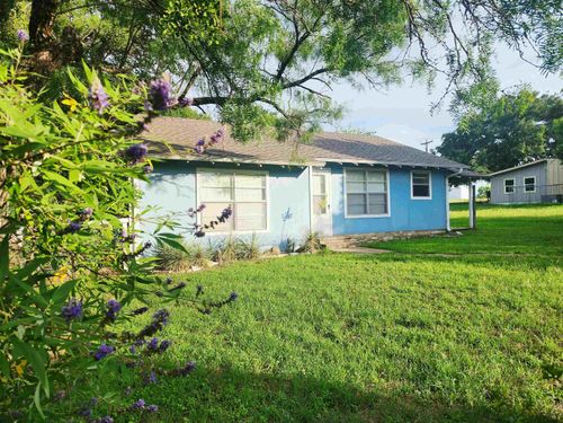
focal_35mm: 23
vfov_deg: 58.9
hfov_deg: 73.9
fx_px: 374
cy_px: 212
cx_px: 282
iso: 12
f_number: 1.8
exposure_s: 1/625
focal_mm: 6.4
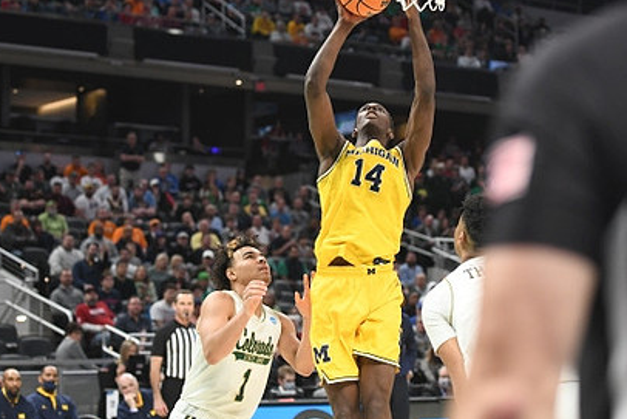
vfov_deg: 13.7
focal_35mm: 100
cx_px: 326
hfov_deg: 20.4
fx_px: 1742
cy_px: 219
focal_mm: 70
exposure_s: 1/1000
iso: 3200
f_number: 2.8
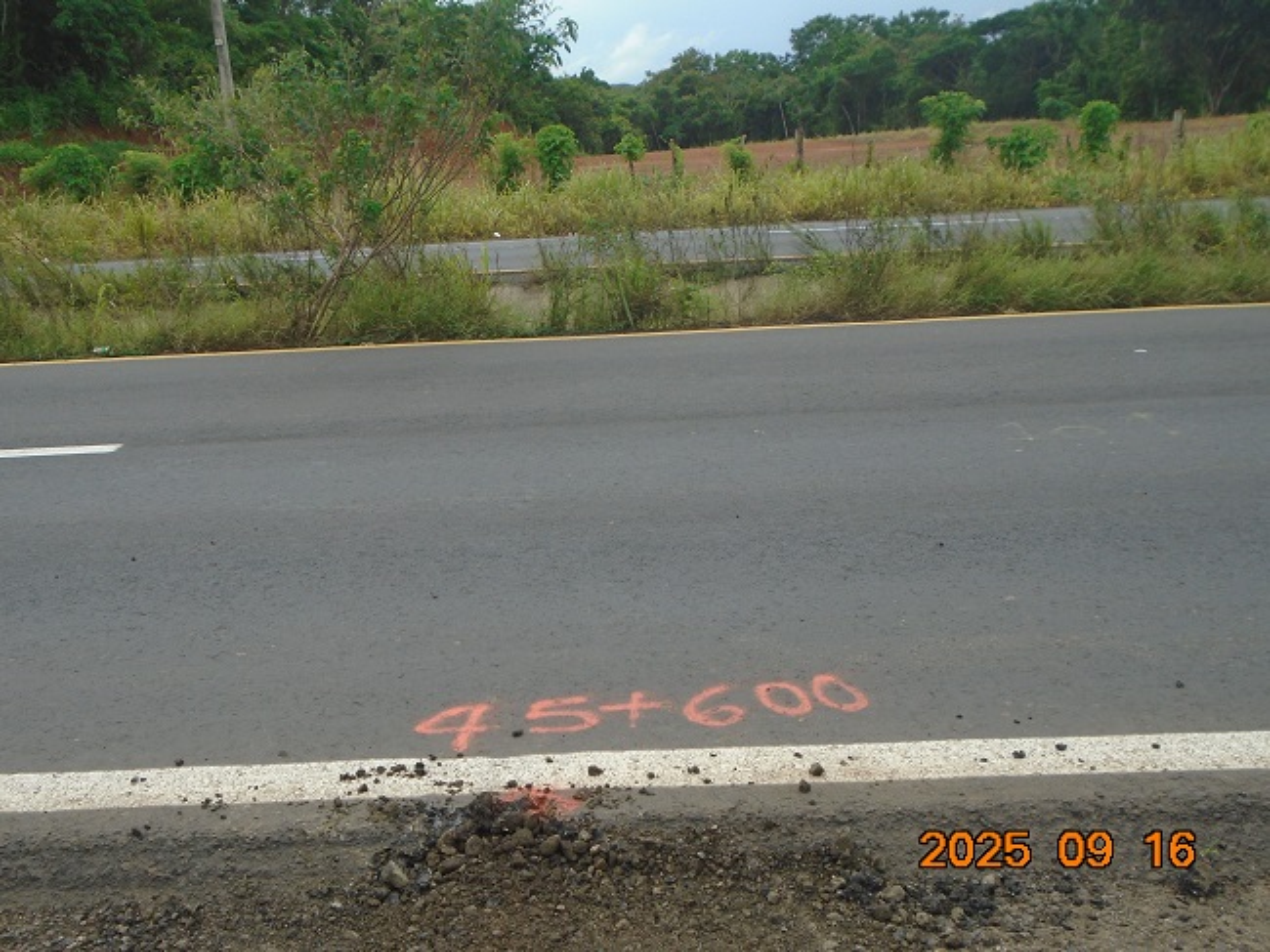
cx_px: 635
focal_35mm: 36
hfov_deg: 51.4
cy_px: 476
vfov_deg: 39.6
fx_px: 1320
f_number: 3.8
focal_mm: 6.4
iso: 100
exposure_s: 1/500
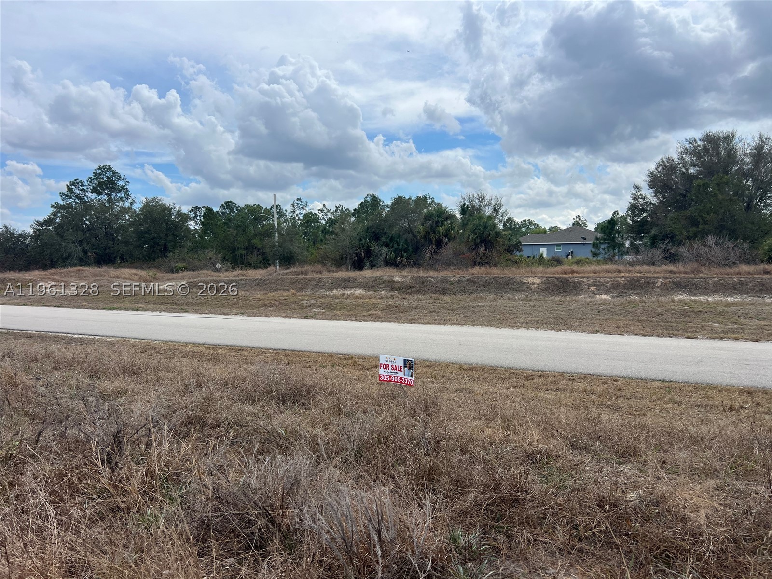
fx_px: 580
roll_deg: +0.3
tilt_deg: -3.6
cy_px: 290
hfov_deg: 67.3
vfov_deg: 53.1
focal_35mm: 26
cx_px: 386
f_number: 1.5
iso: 50
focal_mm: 5.7
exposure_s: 1/4831
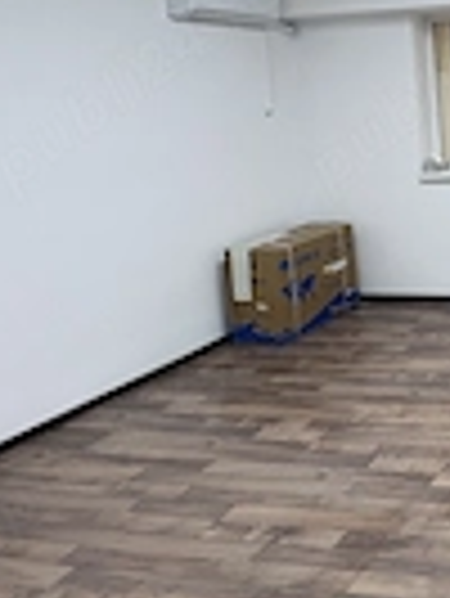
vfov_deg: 43.4
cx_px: 612
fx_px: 727
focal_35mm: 42
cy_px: 153
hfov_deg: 27.5
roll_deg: +3.1
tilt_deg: -2.2
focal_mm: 2.22
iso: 160
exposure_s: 1/100
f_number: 2.2
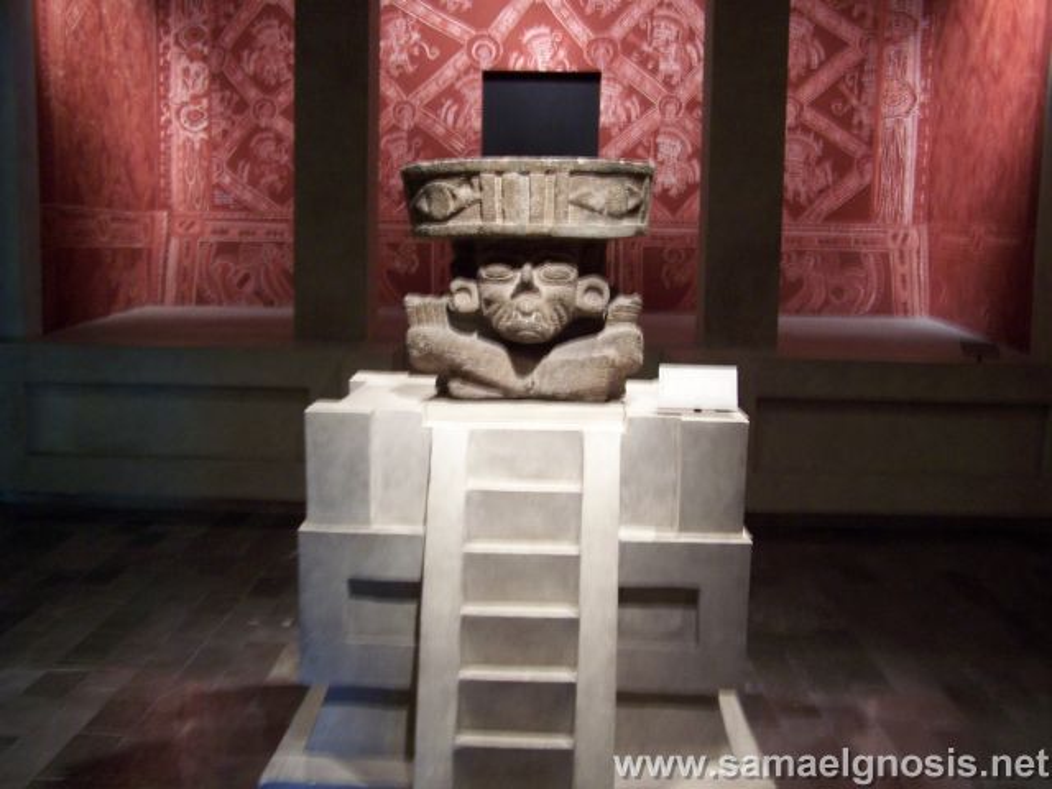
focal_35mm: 38
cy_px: 394
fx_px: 1155
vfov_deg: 37.7
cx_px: 526
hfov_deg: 49.0
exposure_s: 1/8
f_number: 2.8
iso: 140
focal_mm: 6.3
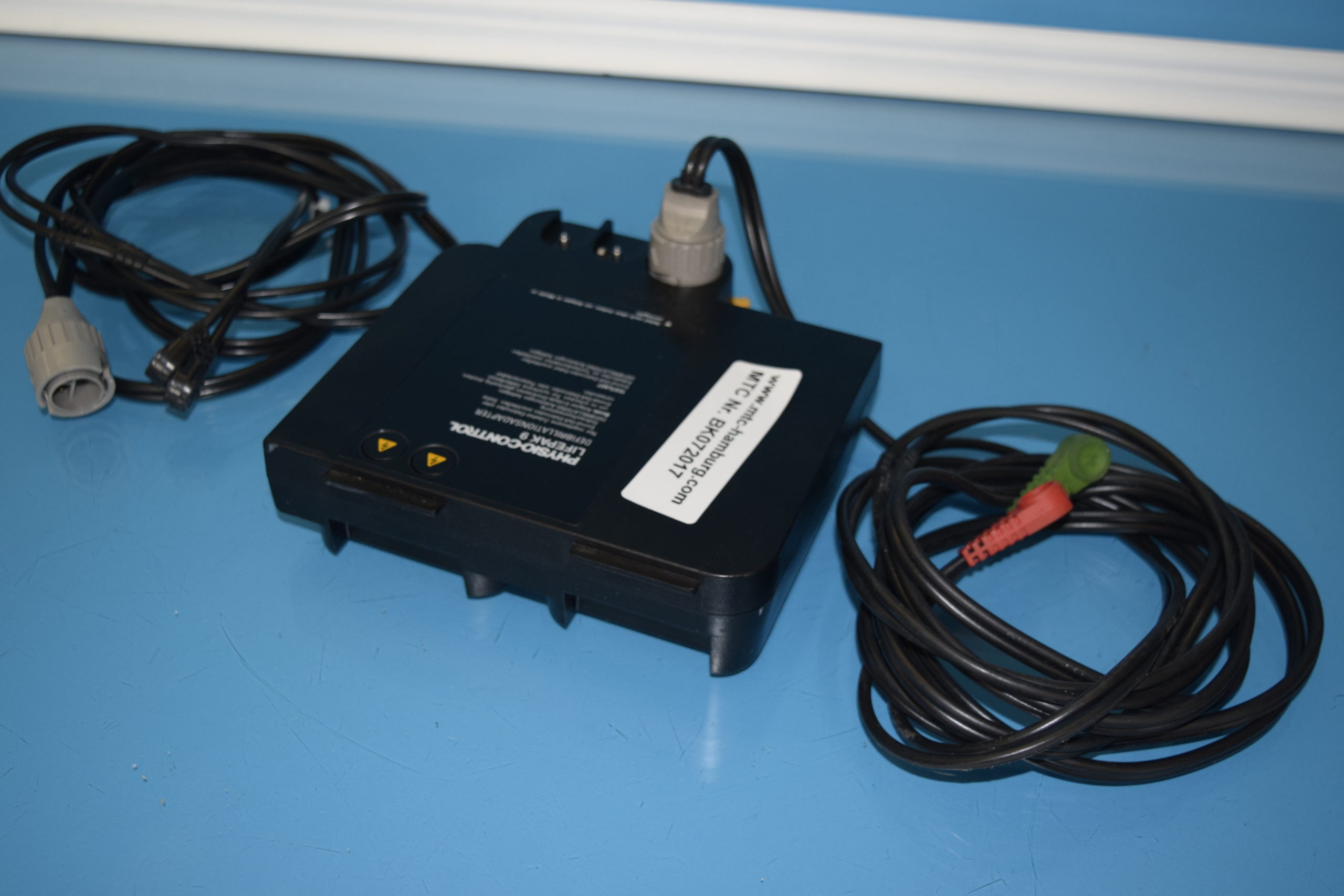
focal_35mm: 42
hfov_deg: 46.4
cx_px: 672
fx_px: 1568
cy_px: 448
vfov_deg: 31.9
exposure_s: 1/200
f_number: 4.2
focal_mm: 28
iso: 640
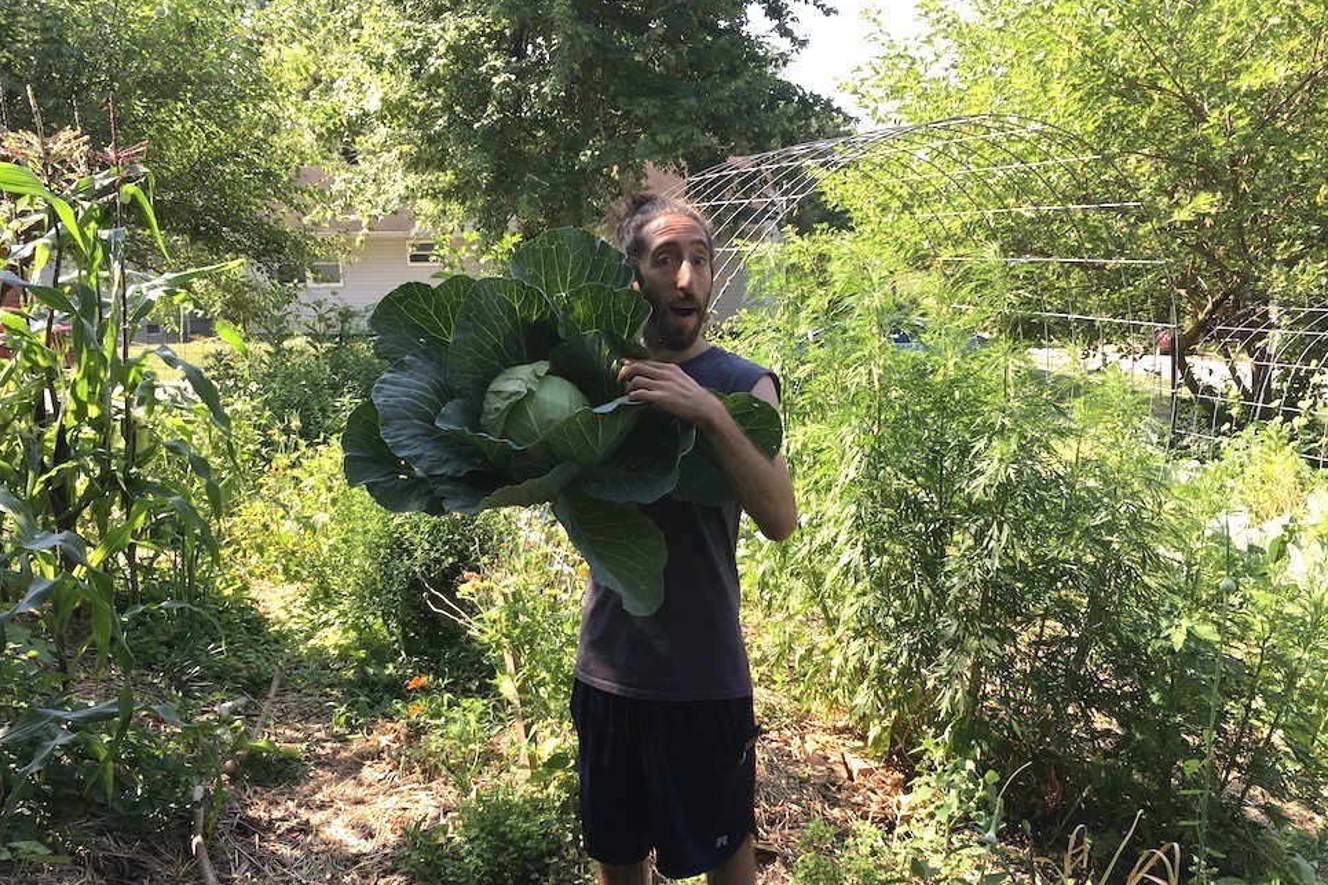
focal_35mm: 32
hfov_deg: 58.7
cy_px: 512
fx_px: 1180
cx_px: 692
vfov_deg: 41.0
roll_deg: +2.0
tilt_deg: -8.4
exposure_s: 1/337
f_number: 2.2
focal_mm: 4.15
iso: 25
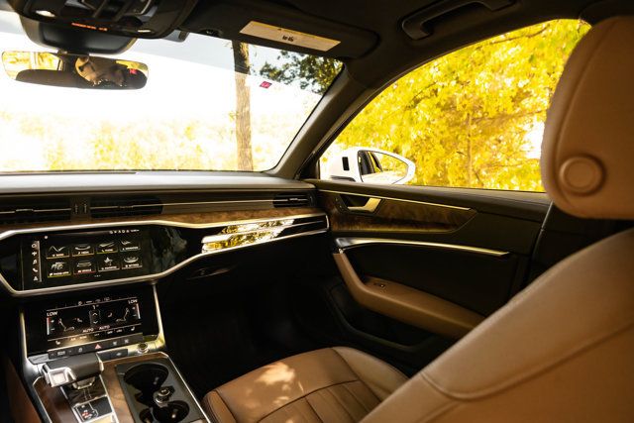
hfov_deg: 73.7
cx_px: 317
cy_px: 212
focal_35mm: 24
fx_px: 423
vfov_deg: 53.2
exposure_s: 1/200
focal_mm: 24
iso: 640
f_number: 5
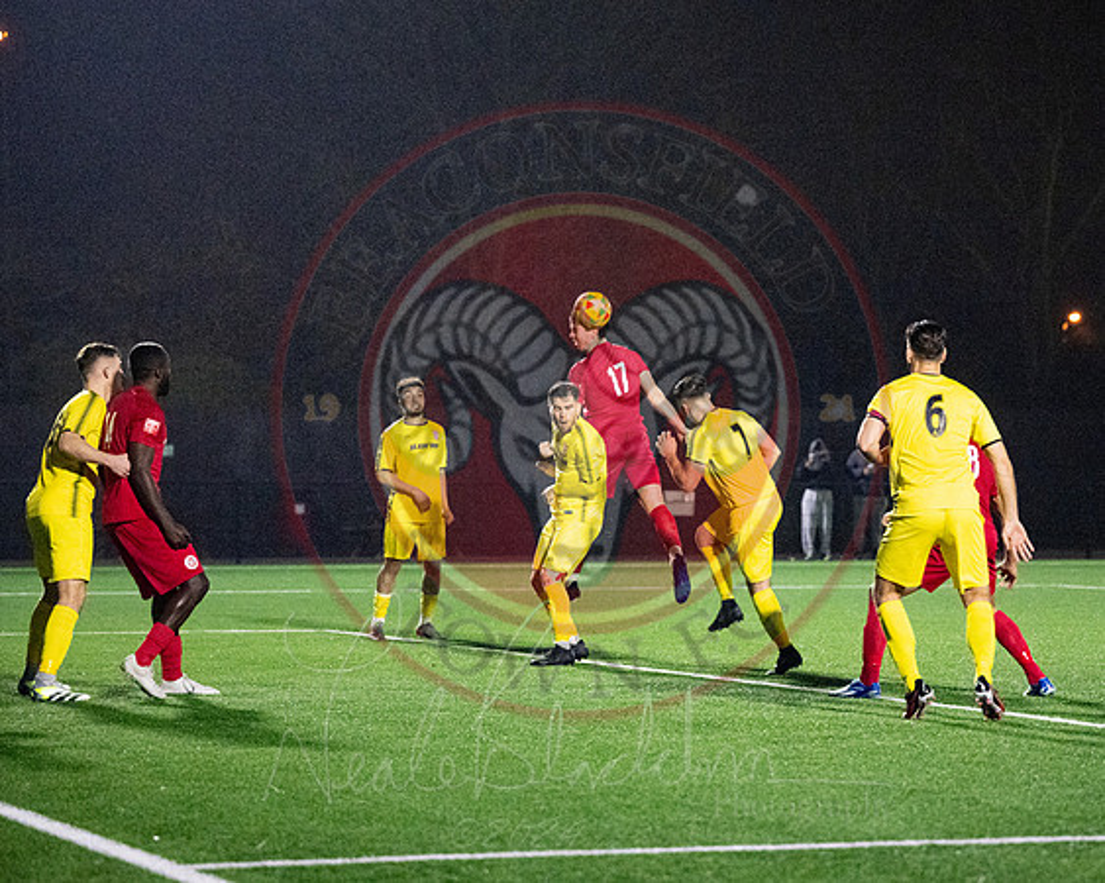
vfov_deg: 12.2
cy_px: 436
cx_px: 718
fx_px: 4123
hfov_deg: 15.2
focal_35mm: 126
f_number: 2.8
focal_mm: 97
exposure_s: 1/1000
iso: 8000
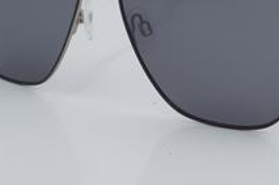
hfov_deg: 14.5
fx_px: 1090
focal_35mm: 141
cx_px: 203
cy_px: 25
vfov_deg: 9.6
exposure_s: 1/4
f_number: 32
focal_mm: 50
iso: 100
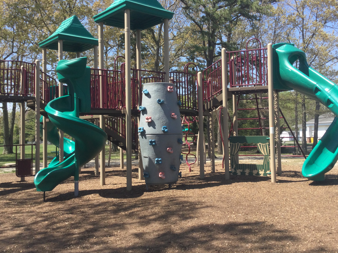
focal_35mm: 39
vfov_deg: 36.8
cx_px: 170
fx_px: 381
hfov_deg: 47.9
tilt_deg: +1.5
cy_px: 115
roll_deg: -0.3
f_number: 2.4
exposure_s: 1/590
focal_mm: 3.3
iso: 25
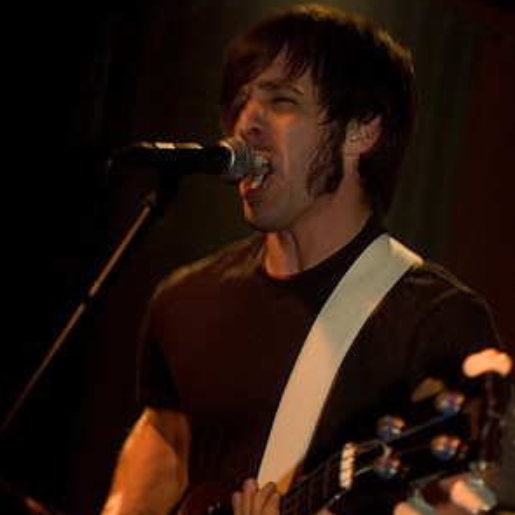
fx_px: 2289
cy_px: 372
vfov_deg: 12.8
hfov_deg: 12.8
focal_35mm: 136
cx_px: 258
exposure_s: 1/30
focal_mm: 70
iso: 800
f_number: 2.8
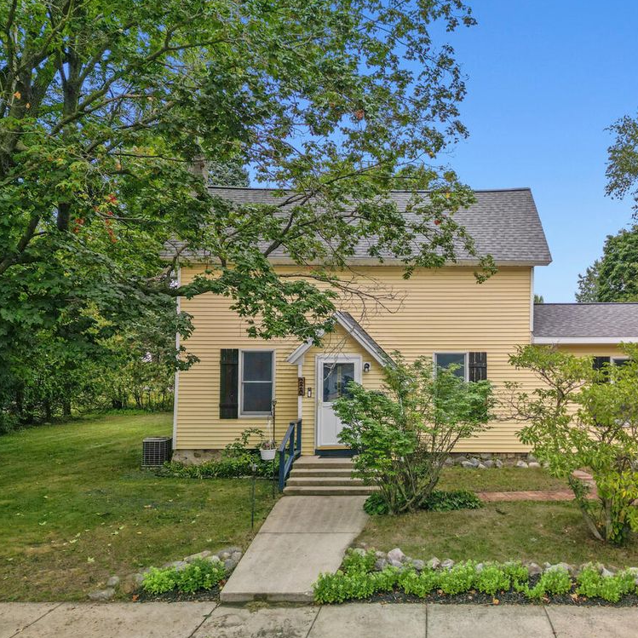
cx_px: 419
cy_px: 321
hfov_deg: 54.6
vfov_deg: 55.6
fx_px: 605
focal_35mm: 29
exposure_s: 1/20
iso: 110
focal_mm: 6.72
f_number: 1.7
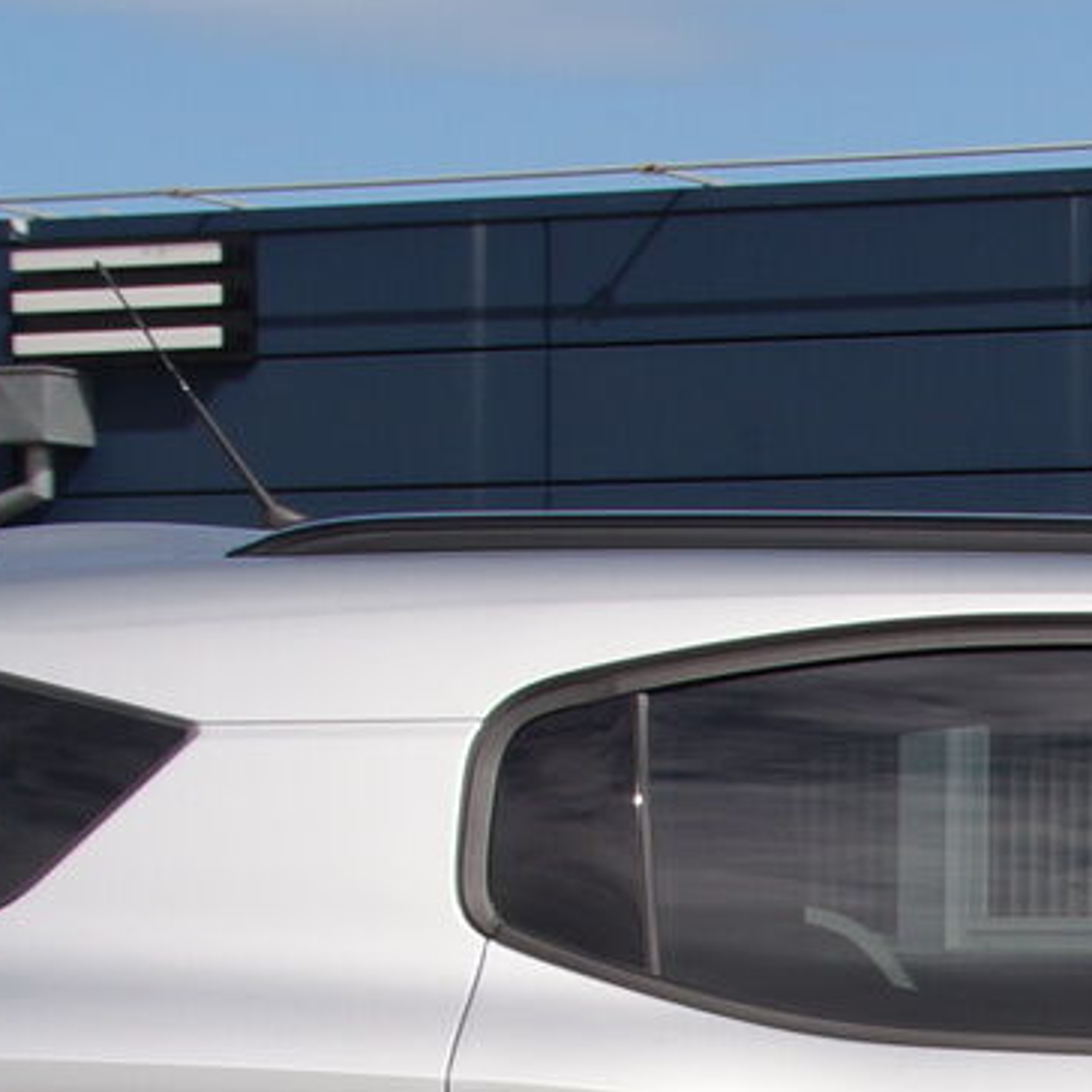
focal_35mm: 188
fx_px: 6710
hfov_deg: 9.0
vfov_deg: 9.2
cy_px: 1380
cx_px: 1878
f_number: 8
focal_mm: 28
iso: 100
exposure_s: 1/500
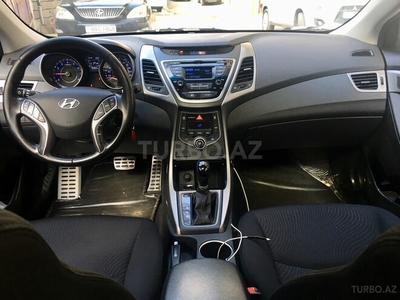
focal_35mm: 29
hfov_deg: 61.7
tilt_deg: -24.4
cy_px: 150
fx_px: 335
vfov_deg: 48.2
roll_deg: +1.6
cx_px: 200
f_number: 2.2
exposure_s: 1/33
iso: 32
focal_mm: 4.15
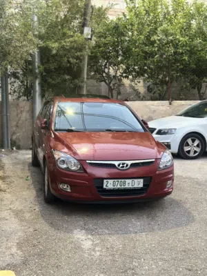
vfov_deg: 39.7
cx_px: 104
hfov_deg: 30.3
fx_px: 383
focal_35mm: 48
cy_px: 138
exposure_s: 1/33
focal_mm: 6.86
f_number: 1.78
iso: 640
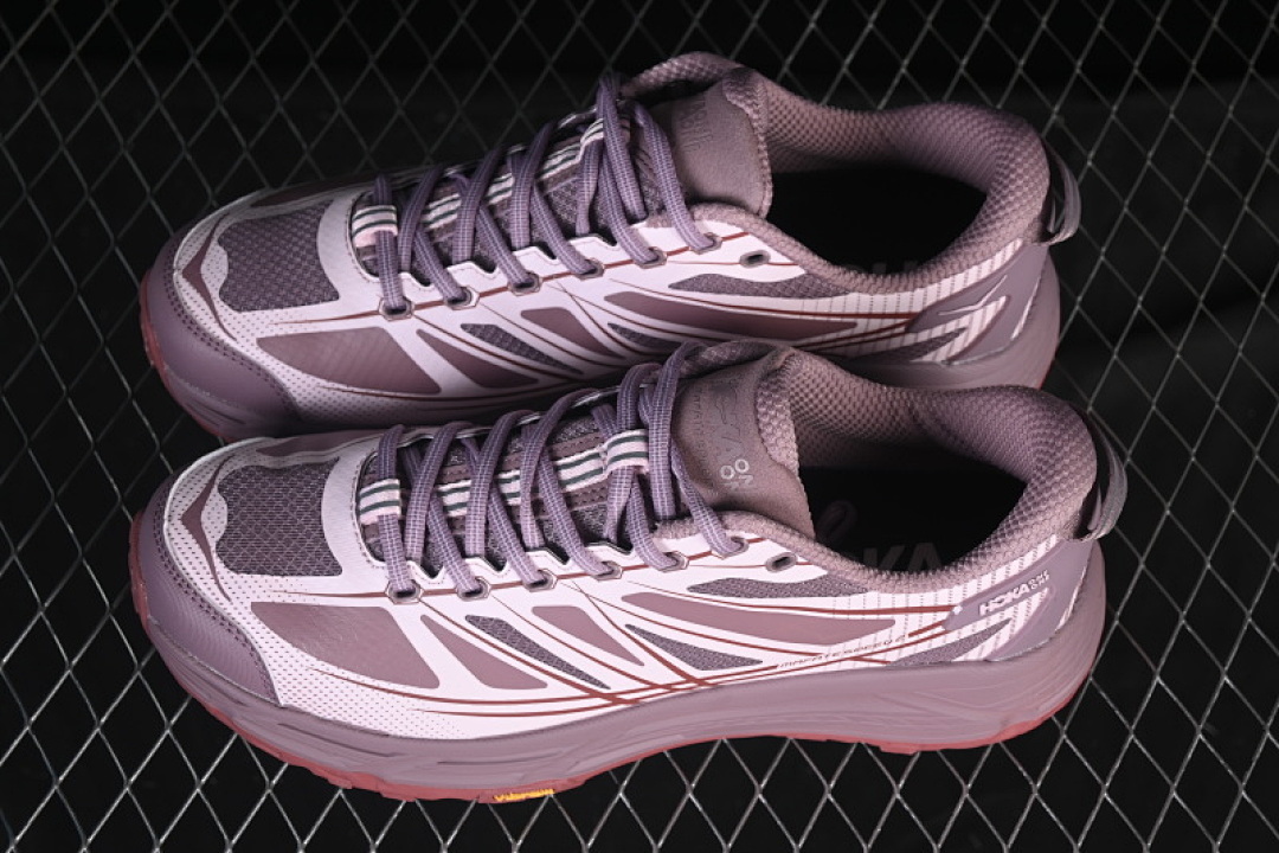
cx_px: 640
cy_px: 426
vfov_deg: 18.2
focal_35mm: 75
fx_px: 2664
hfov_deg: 27.0
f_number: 7.1
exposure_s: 1/80
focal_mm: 50
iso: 160
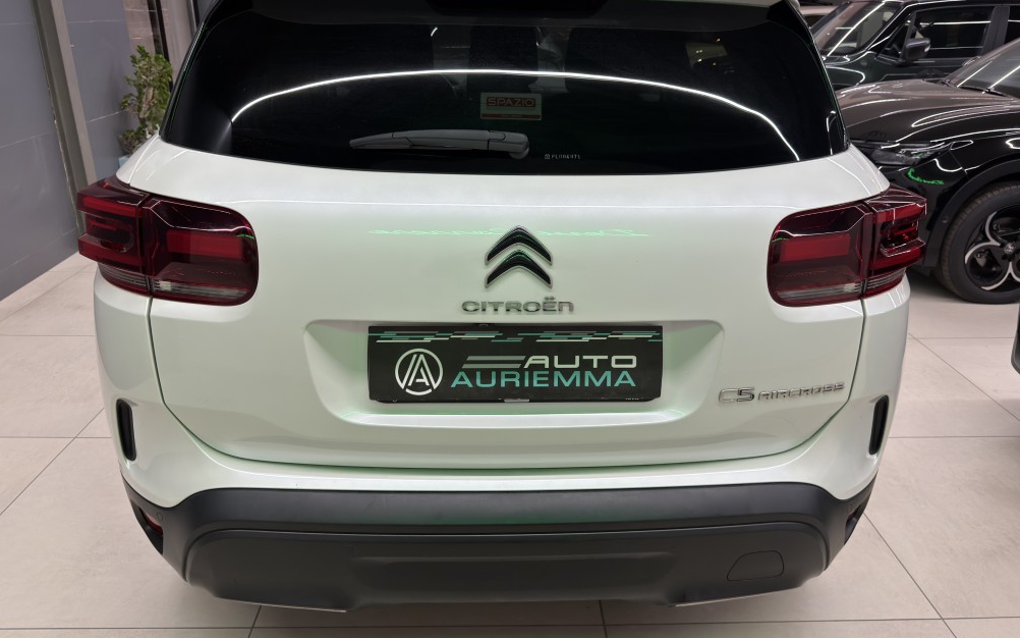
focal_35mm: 26
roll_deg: -0.5
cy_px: 303
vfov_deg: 47.6
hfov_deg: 70.4
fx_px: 723
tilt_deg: -21.7
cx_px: 520
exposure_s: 1/50
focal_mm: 6.76
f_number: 1.78
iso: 200
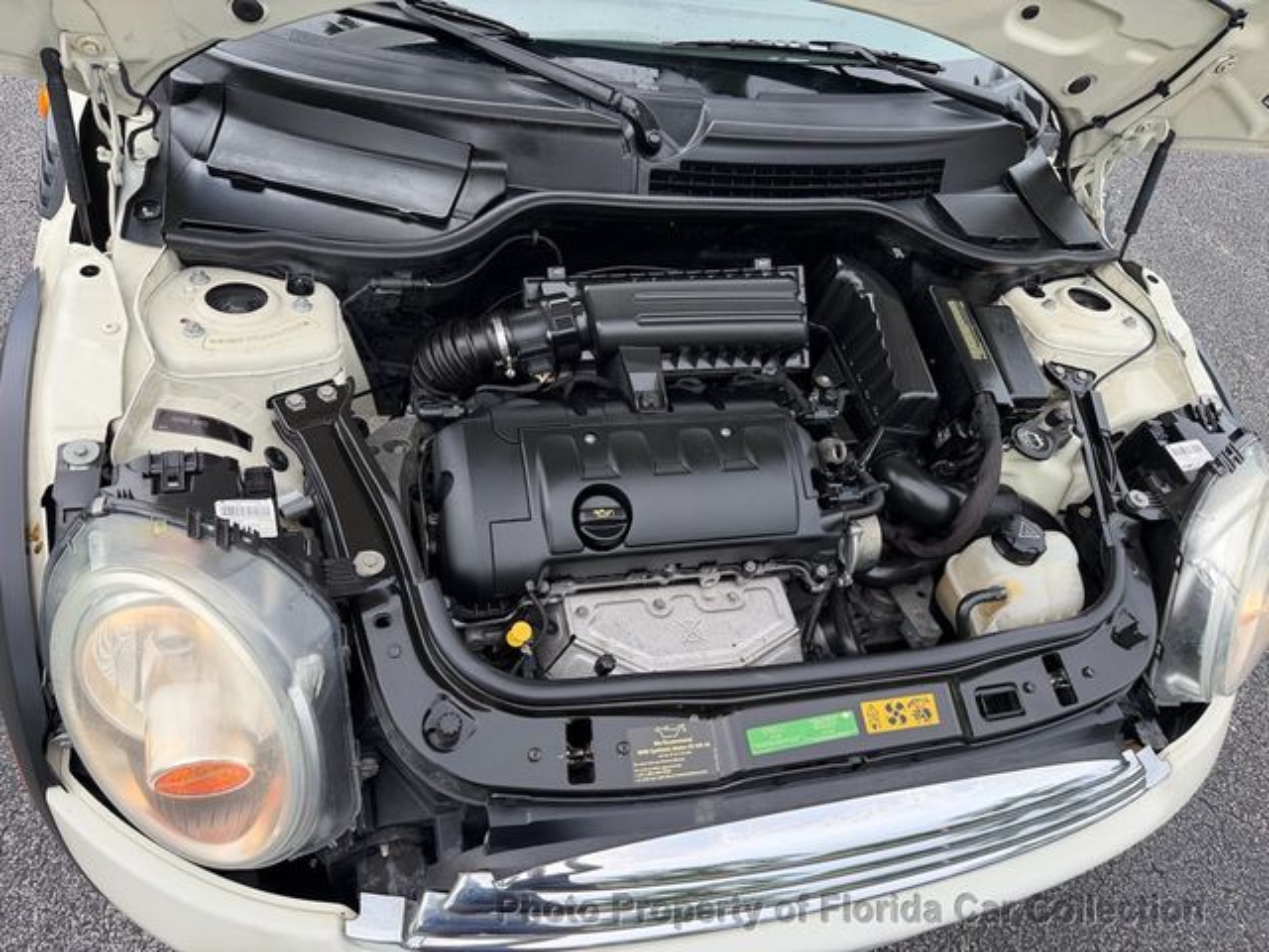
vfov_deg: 56.8
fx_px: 880
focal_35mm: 24
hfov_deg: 71.6
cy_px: 476
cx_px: 634
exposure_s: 1/695
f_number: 1.78
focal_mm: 6.76
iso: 100
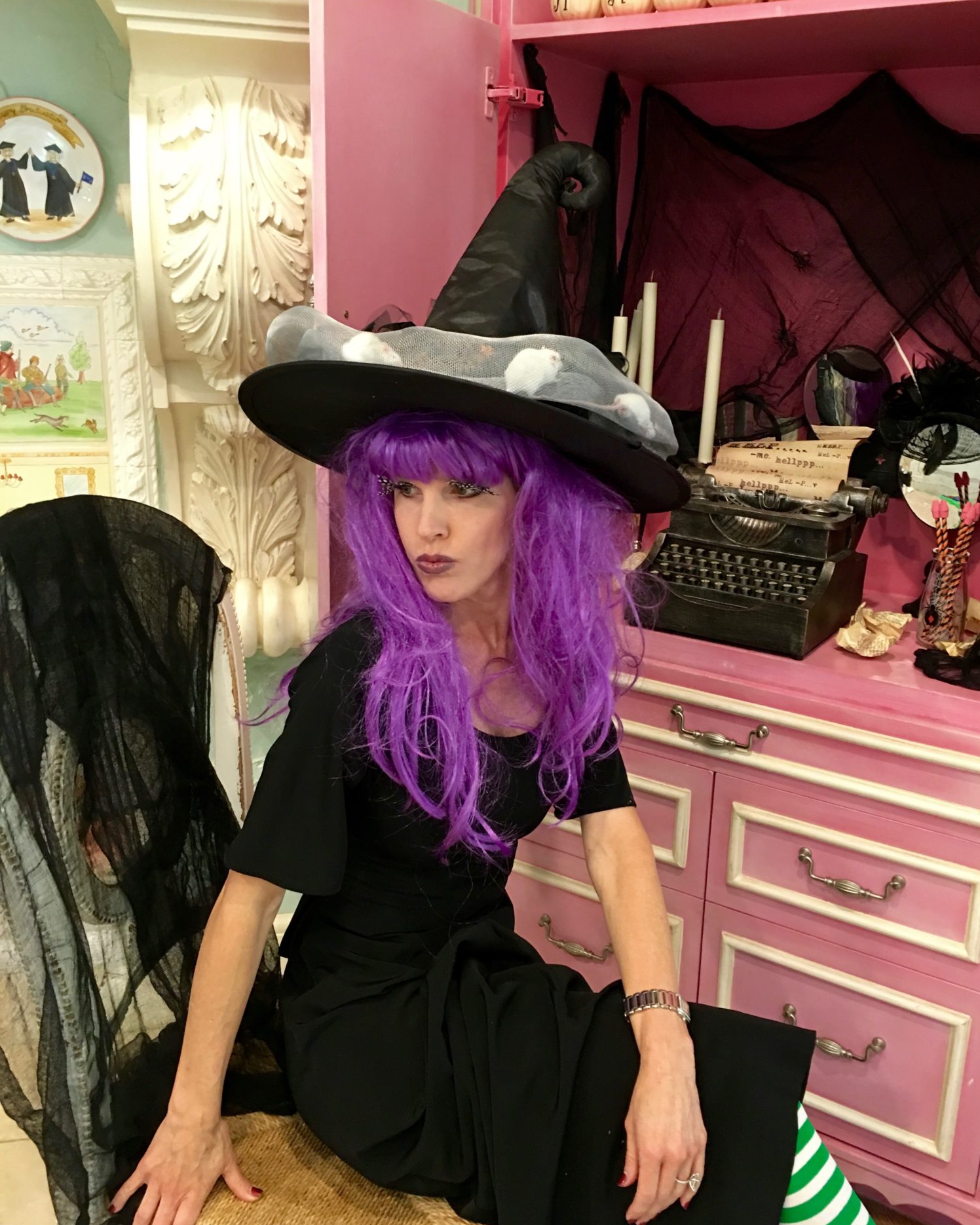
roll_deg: -2.1
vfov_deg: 57.2
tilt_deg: -14.5
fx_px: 1124
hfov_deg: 47.1
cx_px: 502
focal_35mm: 31
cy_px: 586
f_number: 2.2
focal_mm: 4.15
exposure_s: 1/8
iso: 80
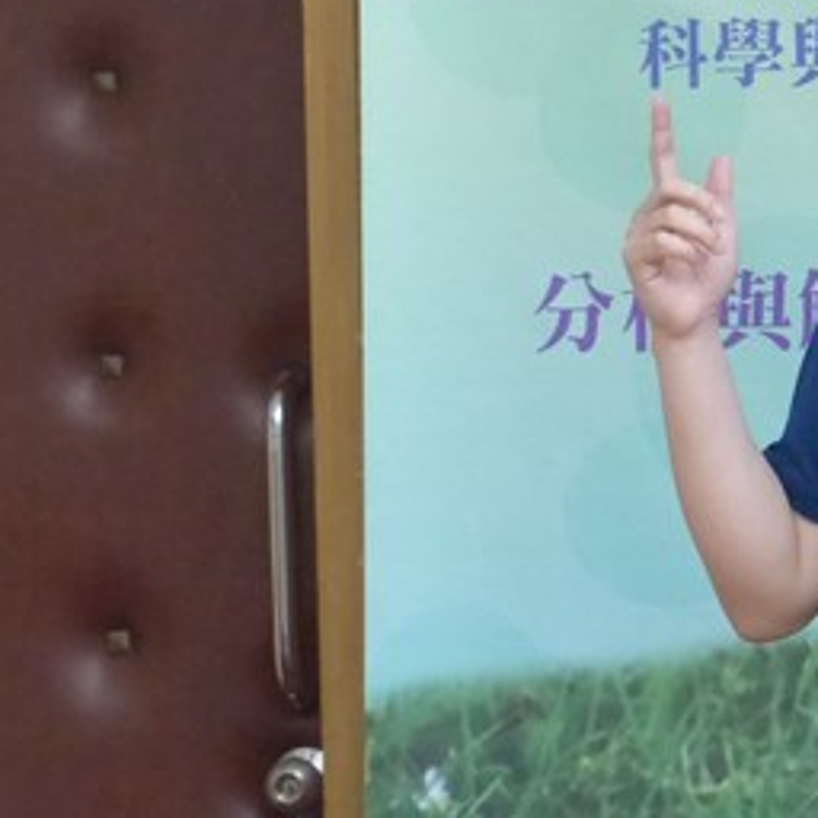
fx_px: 18287
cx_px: 713
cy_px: 361
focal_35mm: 684
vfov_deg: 2.6
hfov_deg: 2.6
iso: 800
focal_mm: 55.7
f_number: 2.8
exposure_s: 1/40
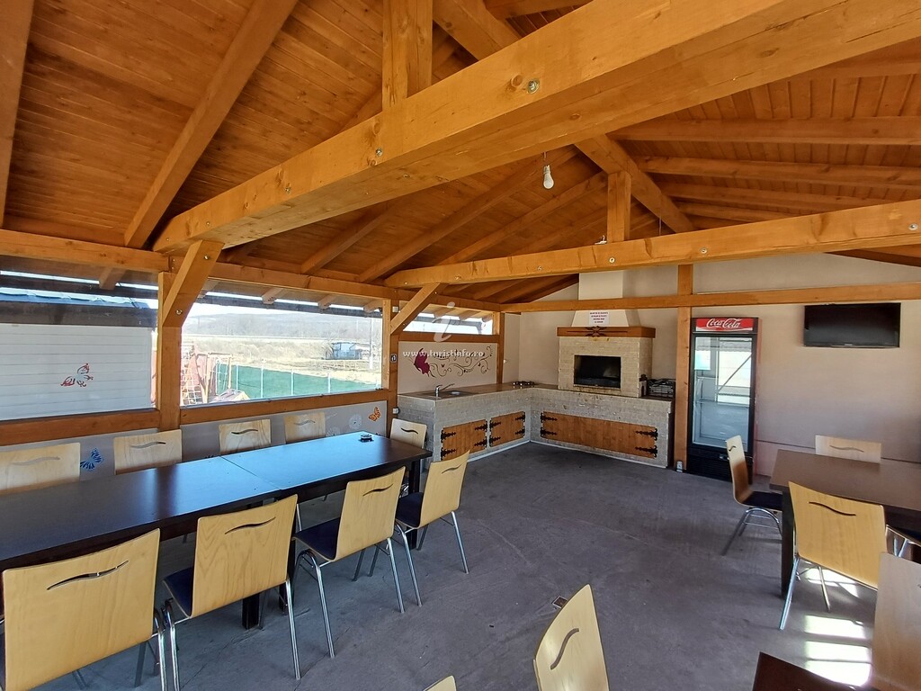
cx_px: 460
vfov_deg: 78.1
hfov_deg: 94.5
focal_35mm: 16
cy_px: 346
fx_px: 426
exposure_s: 1/100
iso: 64
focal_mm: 1.64
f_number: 2.2
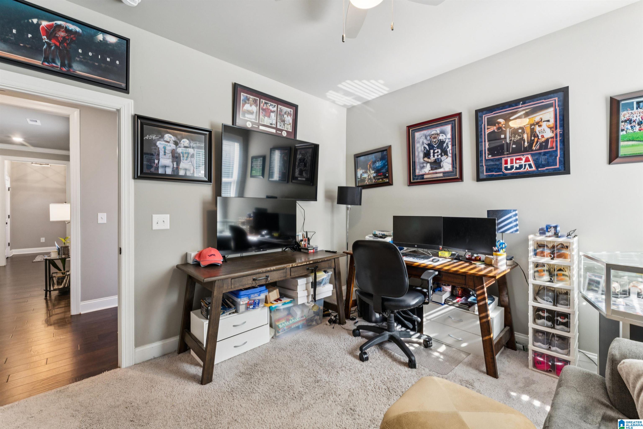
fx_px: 268
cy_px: 214
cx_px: 322
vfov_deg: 77.3
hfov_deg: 100.4
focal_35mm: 15
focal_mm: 15
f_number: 13
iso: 400
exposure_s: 1/4
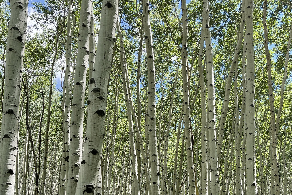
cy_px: 161
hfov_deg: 44.4
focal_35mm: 44
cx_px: 132
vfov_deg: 29.7
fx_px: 357
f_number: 1.6
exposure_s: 1/755
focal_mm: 5.1
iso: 32
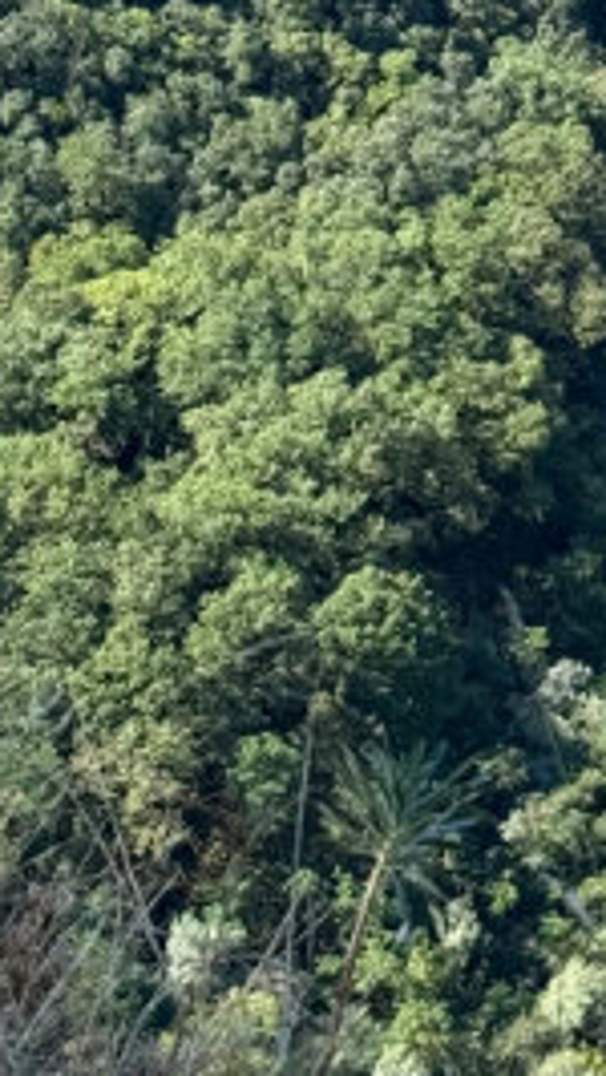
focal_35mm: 157
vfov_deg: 13.6
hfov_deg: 7.5
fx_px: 4476
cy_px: 142
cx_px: 1159
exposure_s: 1/1754
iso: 80
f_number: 1.8
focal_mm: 6.8
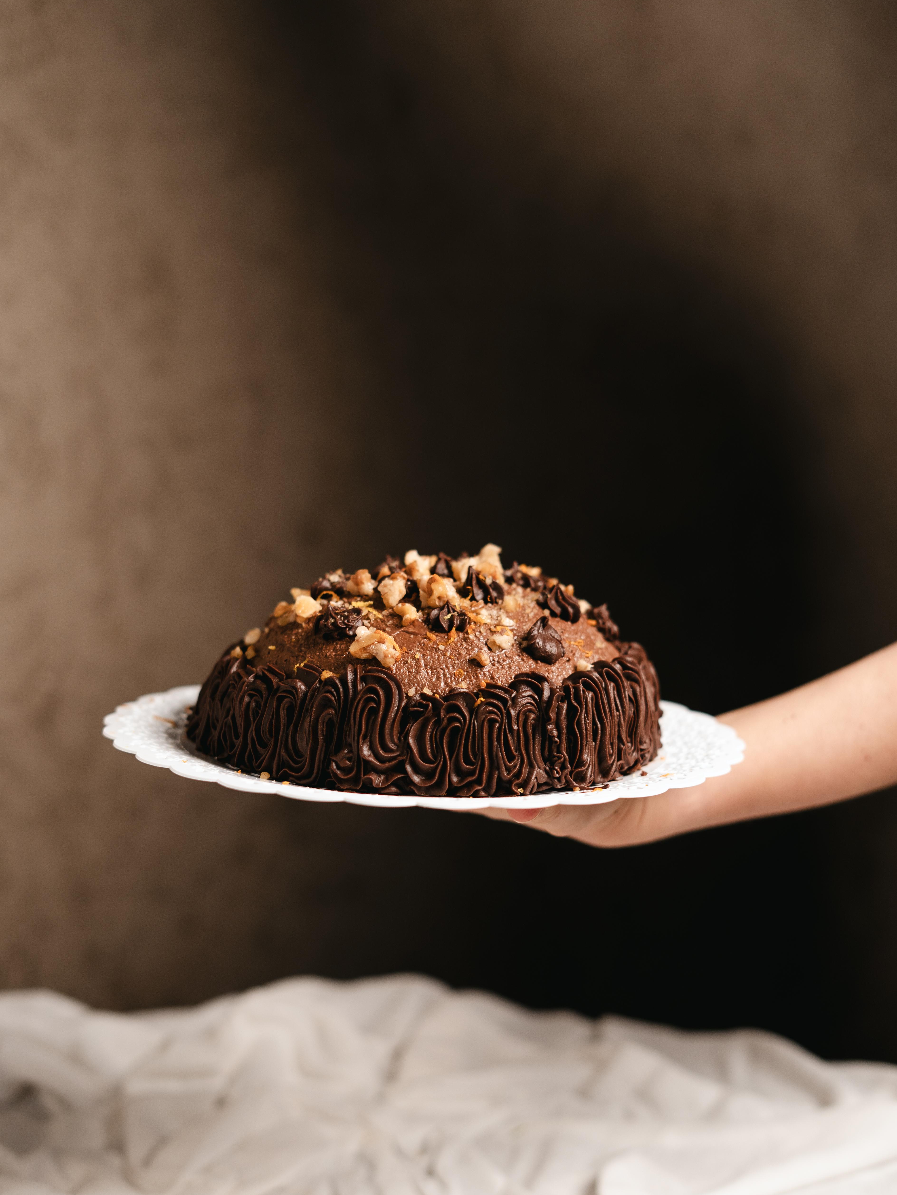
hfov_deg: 26.6
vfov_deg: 34.9
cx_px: 445
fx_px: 1900
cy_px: 658
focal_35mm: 55
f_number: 2.5
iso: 100
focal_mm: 50
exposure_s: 1/200
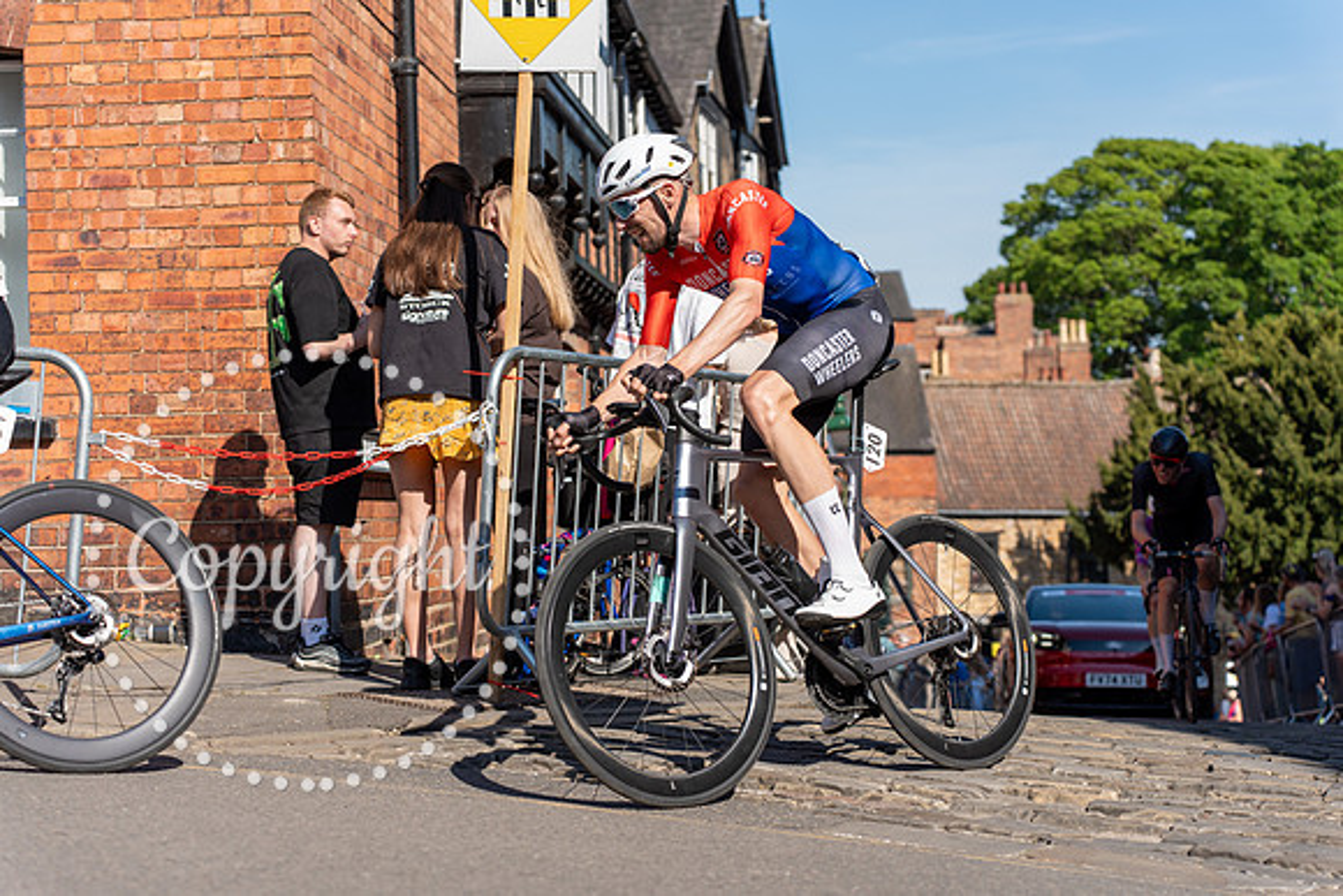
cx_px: 672
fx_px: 2388
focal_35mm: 64
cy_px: 448
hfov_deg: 31.4
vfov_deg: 21.3
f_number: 3.5
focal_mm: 64
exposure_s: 1/1000
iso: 100
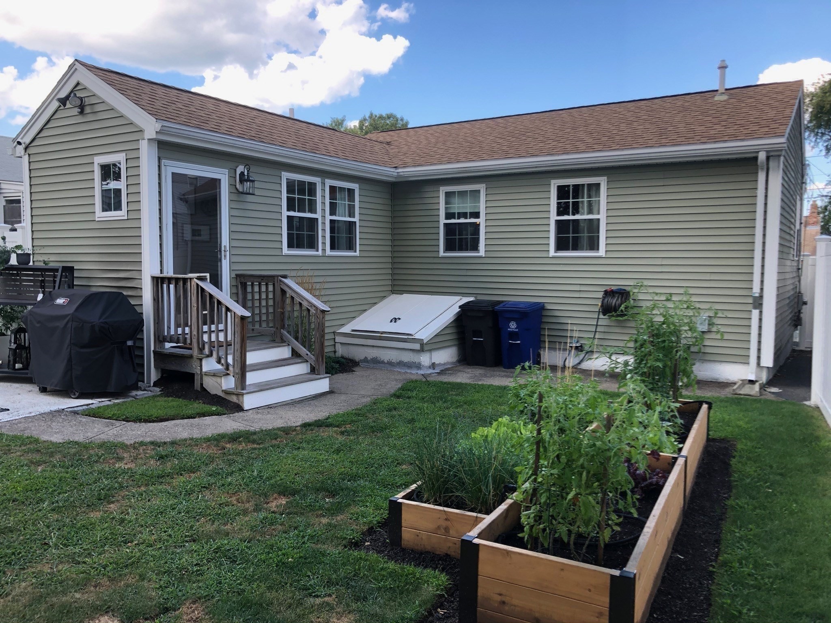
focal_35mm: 28
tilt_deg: -3.9
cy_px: 312
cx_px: 416
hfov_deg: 63.4
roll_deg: +0.3
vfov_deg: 49.7
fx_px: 672
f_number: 1.8
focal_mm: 3.99
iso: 20
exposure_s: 1/186
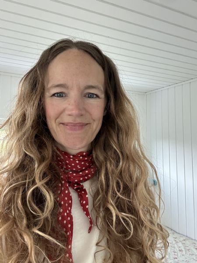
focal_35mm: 30
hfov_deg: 46.8
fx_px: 228
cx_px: 98
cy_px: 132
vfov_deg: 60.0
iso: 100
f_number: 1.9
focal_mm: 2.69
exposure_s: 1/60
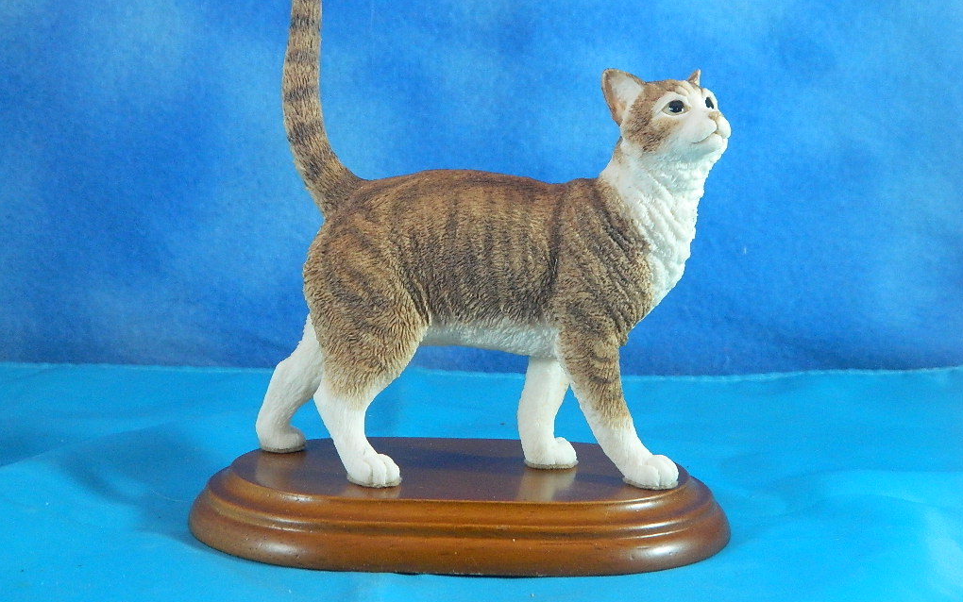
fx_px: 1313
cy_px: 261
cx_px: 482
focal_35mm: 50
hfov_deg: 40.3
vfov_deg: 25.8
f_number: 3.6
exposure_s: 1/30
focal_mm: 8.4
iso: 400
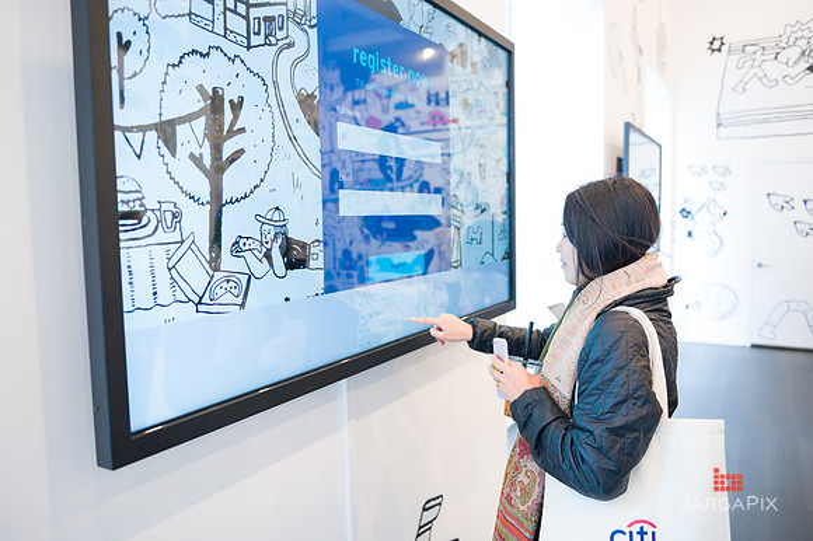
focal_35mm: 28
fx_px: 632
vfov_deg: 46.4
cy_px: 270
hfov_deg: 65.5
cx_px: 406
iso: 2500
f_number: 3.5
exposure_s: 1/200
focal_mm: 28
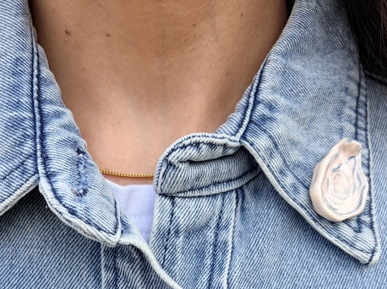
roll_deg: -1.3
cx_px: 156
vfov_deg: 27.5
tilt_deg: -17.9
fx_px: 559
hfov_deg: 38.1
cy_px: 285
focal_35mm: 50
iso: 50
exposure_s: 1/612
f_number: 1.6
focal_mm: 5.96
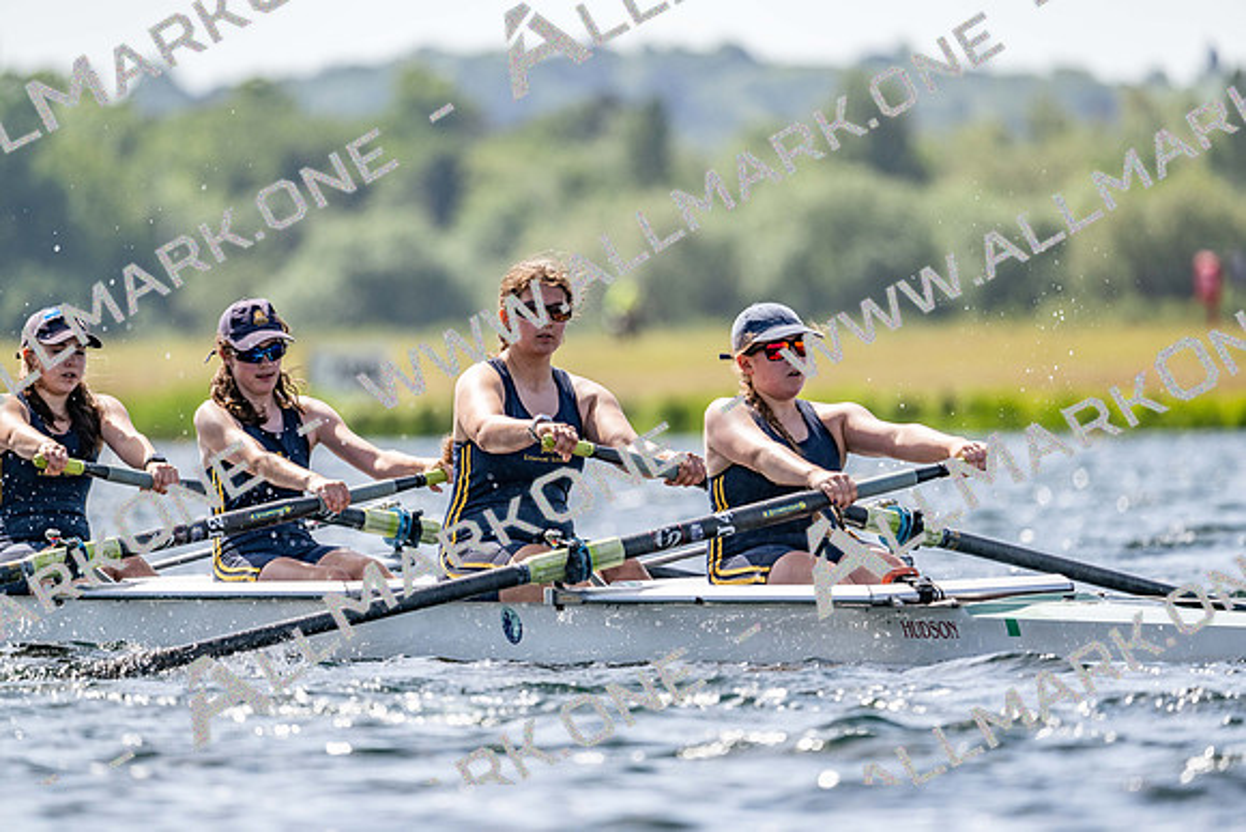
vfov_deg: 3.4
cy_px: 416
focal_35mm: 400
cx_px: 623
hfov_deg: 5.2
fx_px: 13847
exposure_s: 1/2500
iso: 250
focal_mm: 400
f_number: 4.5
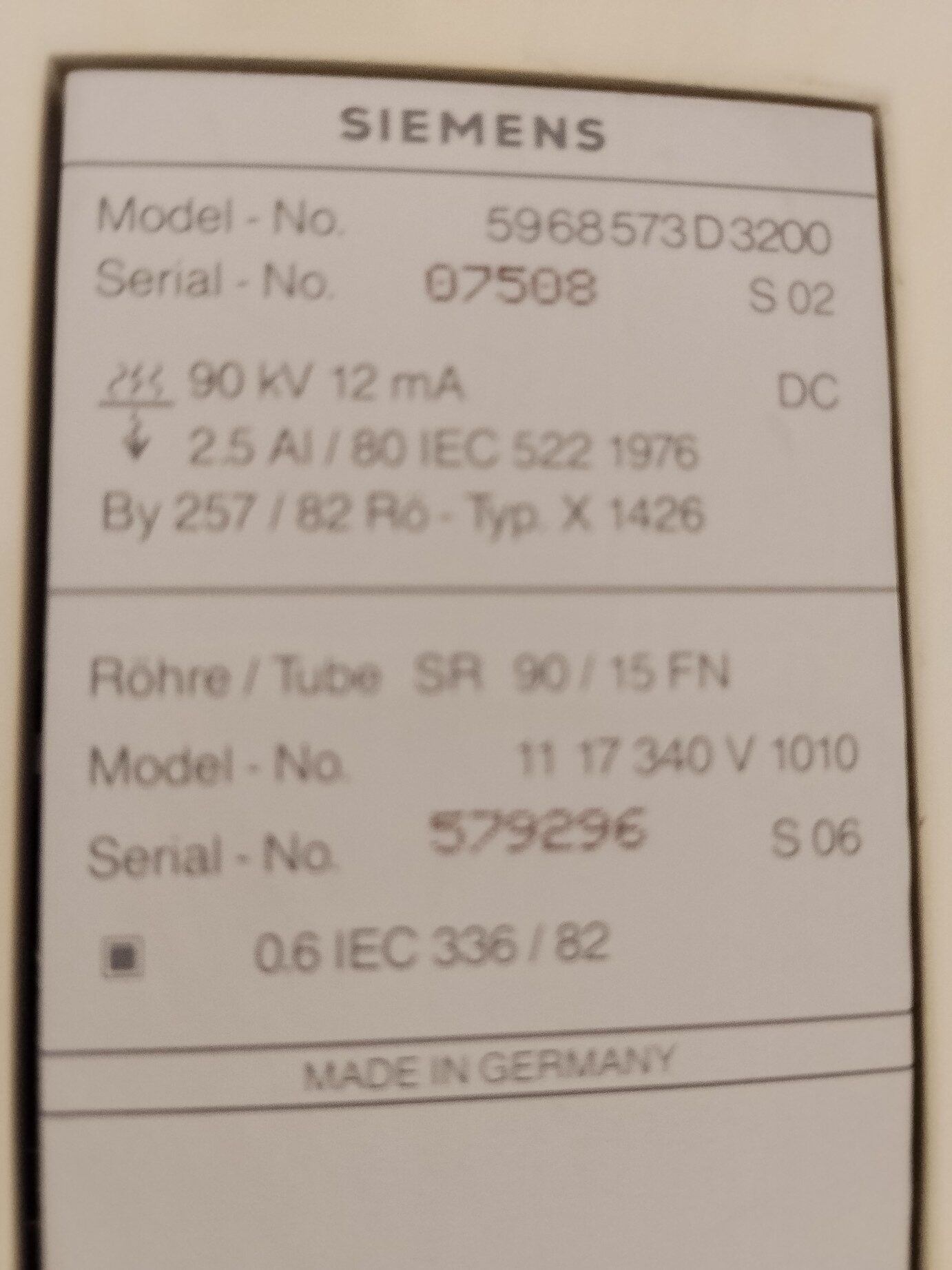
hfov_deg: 48.2
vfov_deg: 61.7
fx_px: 1064
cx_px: 476
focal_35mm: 29
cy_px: 635
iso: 400
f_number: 1.8
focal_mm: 4.22
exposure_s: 1/50
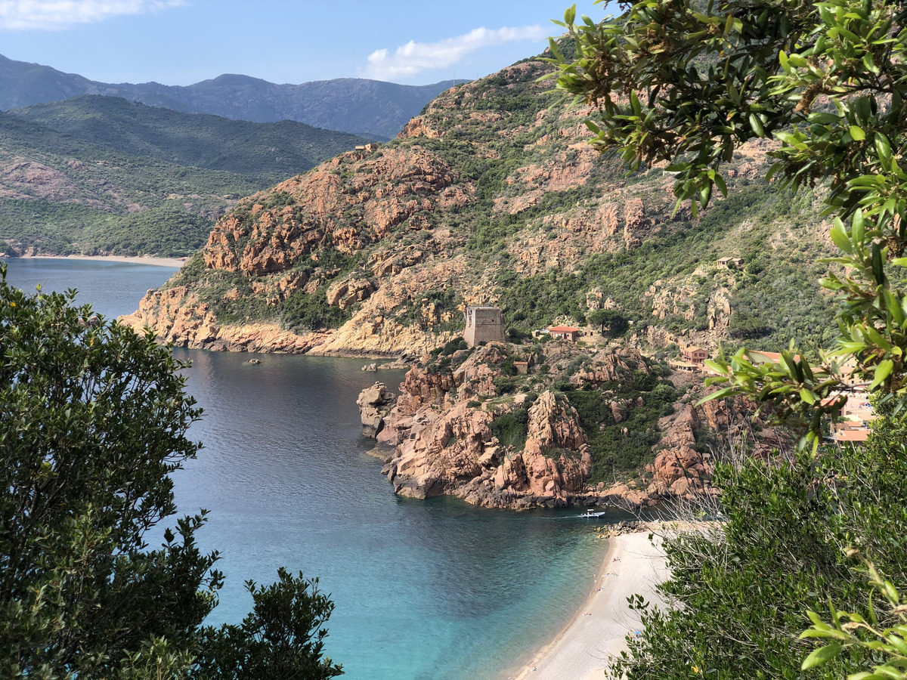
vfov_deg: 28.0
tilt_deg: -6.6
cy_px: 340
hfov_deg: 36.8
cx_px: 454
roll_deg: +0.4
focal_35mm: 52
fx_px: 1362
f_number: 2.4
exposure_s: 1/607
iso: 16
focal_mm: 6
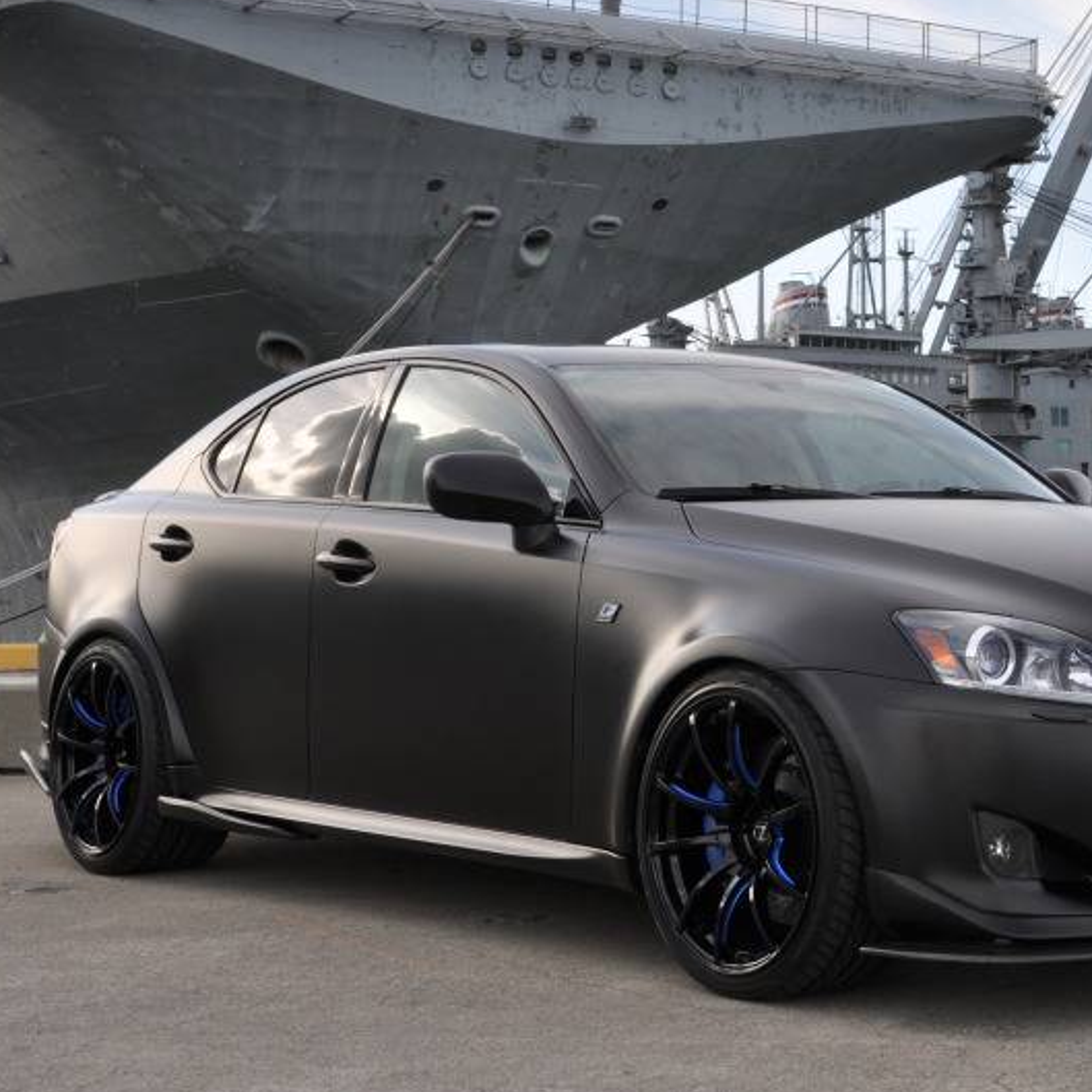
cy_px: 405
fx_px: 2463
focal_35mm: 69
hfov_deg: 24.5
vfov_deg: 24.9
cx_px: 900
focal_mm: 28
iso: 200
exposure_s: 1/160
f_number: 13
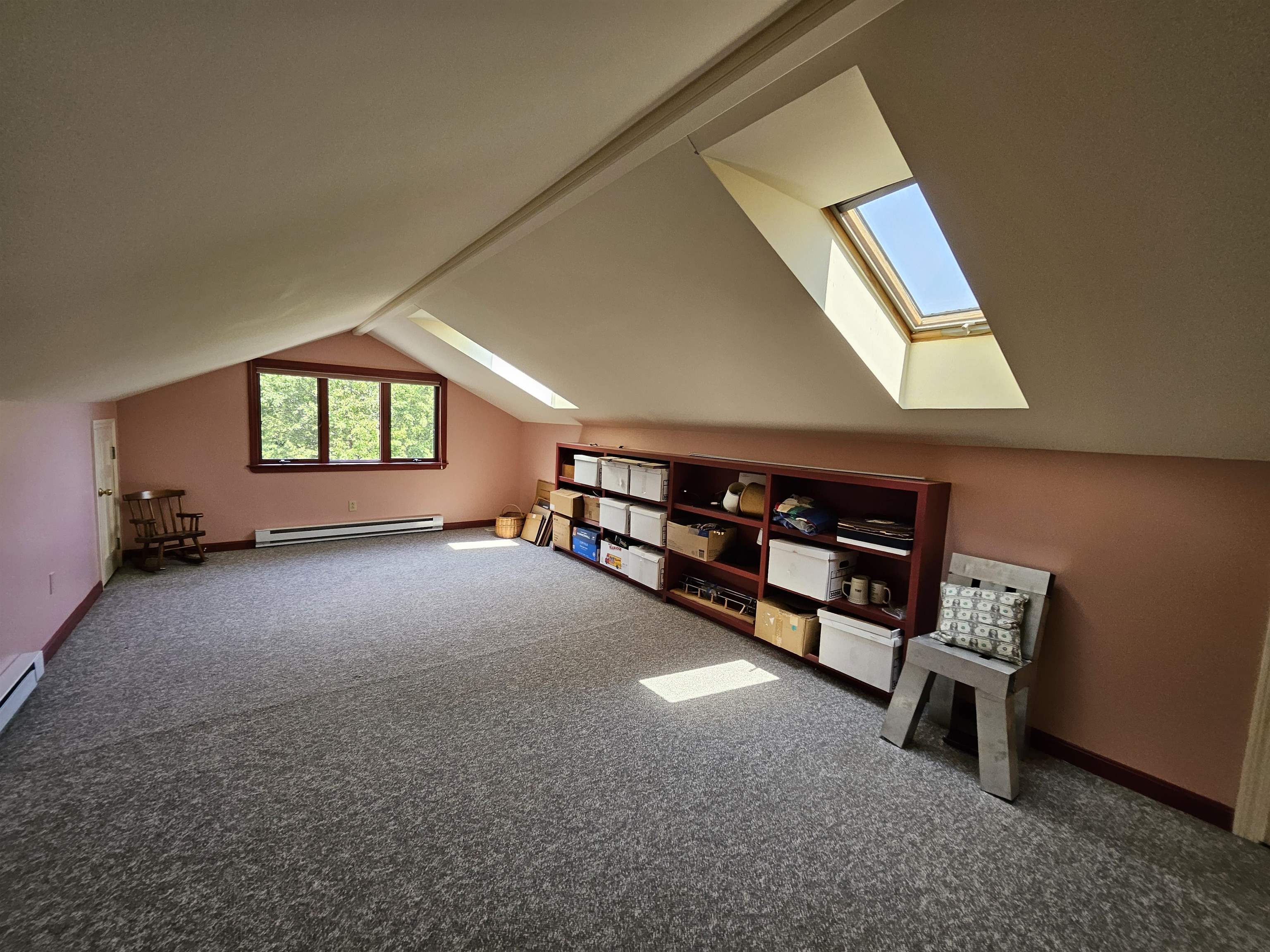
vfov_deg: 89.9
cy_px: 476
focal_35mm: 13
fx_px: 477
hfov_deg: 106.2
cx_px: 635
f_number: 2.2
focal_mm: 1.74
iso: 125
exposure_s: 1/100
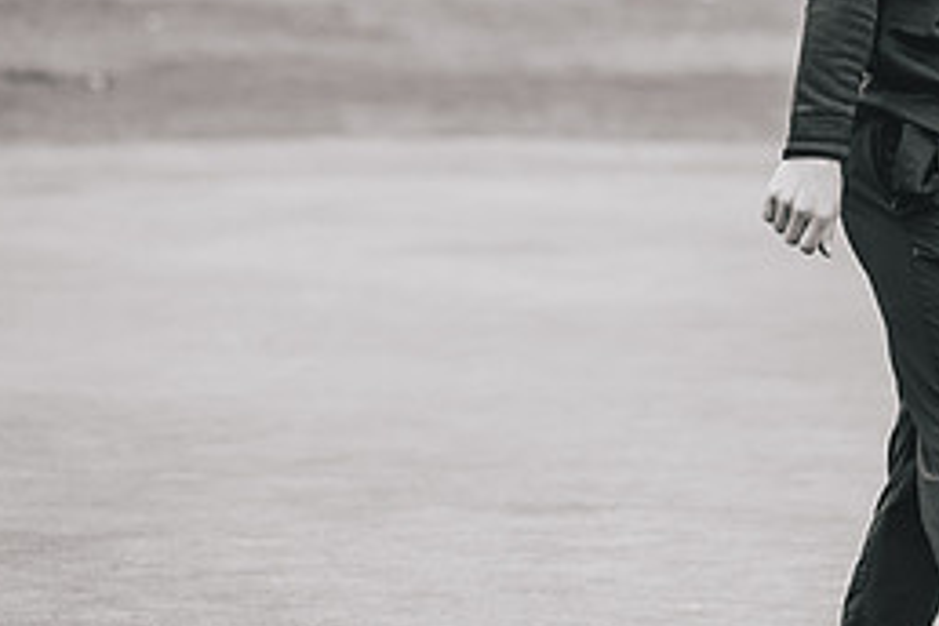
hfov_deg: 8.1
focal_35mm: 254
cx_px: 972
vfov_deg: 5.4
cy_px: 158
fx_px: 6625
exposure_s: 1/4000
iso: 640
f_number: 2.8
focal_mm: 107
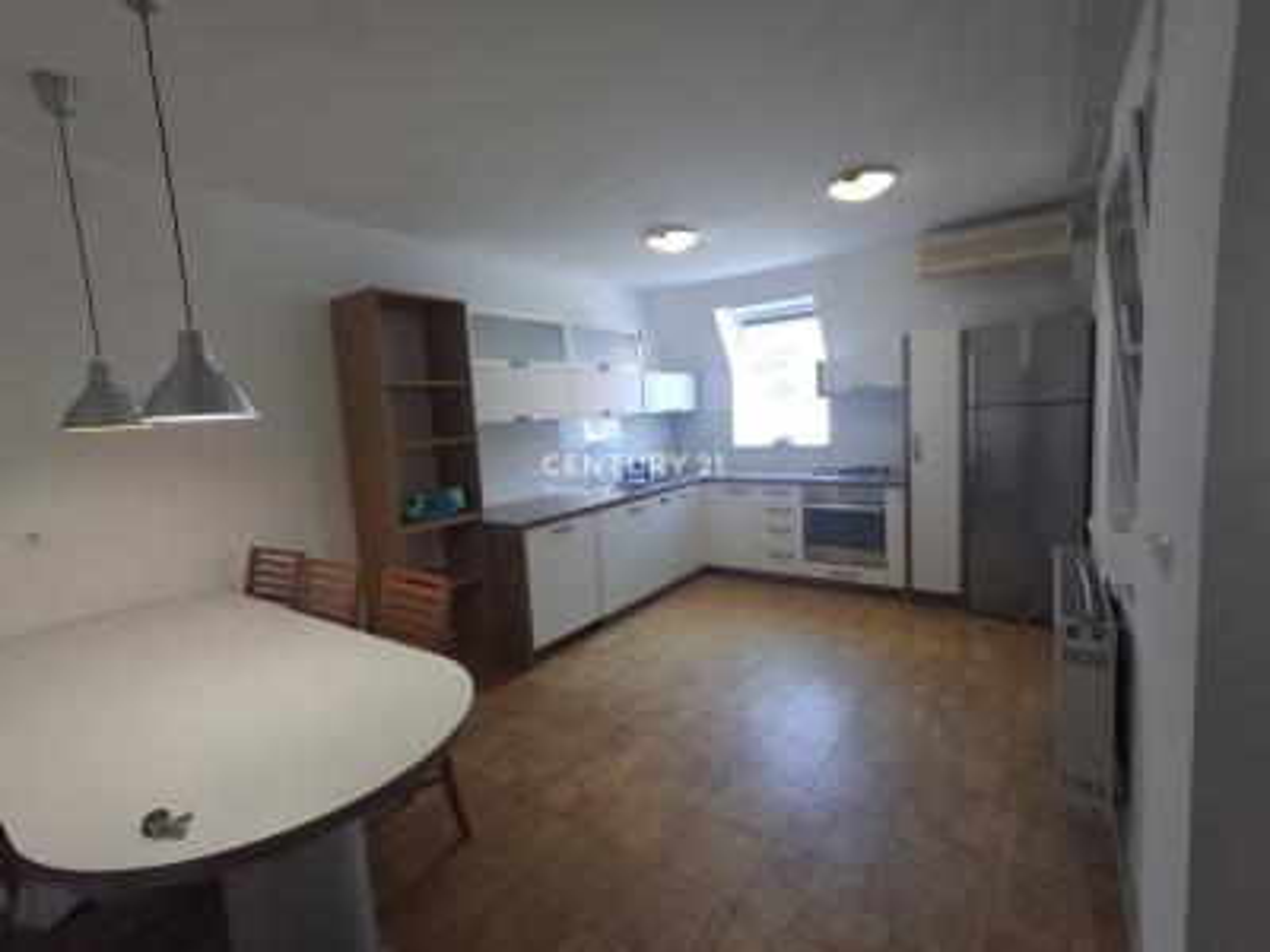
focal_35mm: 16
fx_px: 587
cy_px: 476
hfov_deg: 94.5
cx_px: 635
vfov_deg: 78.1
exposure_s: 1/60
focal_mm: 1.64
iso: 50
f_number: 2.2
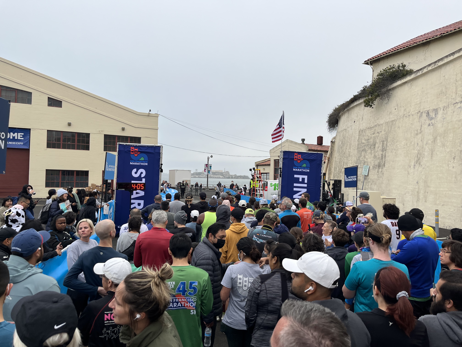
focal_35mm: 26
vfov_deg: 53.1
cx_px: 231
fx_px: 347
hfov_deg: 67.3
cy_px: 174
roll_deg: -1.6
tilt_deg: -0.5
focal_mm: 5.1
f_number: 1.6
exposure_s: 1/602
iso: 50
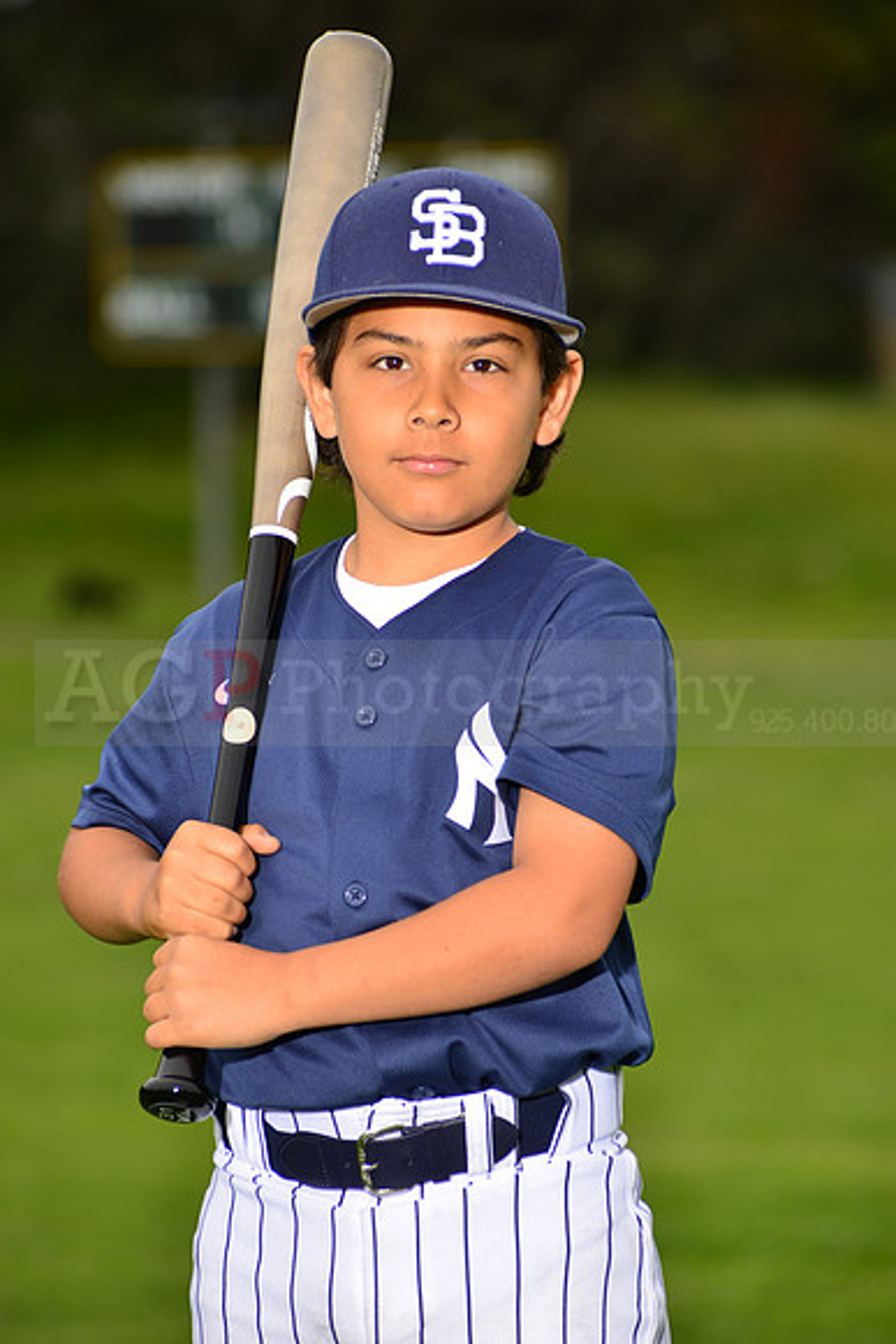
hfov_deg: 7.4
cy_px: 672
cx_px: 448
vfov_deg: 11.1
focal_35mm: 185
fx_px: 6902
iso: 200
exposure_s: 1/200
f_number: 6.3
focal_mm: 185
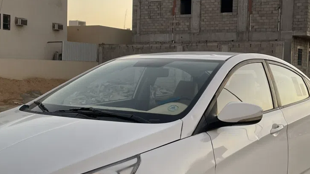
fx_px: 435
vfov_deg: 22.6
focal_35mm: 53
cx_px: 184
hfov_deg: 39.0
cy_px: 87
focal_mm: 4.2
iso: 125
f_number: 1.6
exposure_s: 1/121
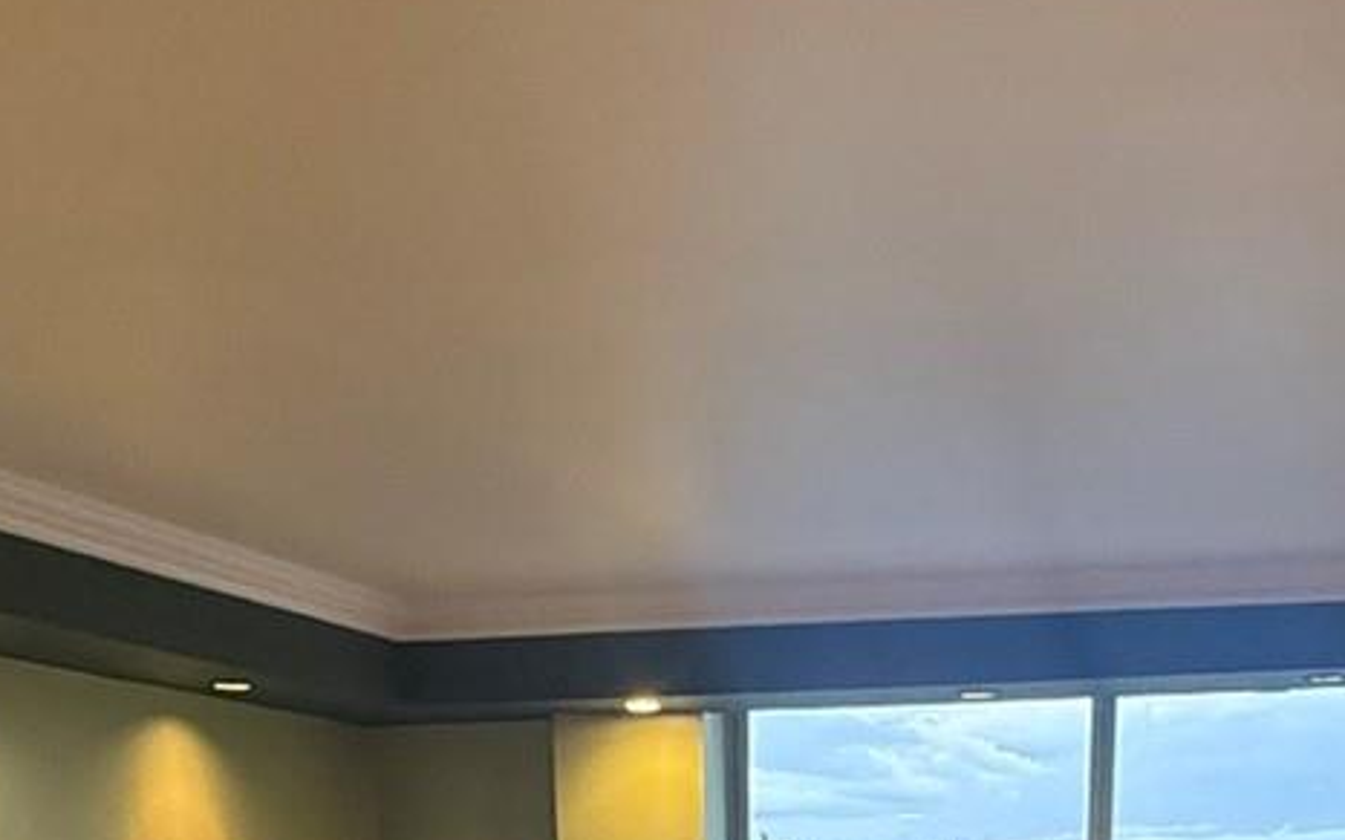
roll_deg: +0.7
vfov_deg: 20.4
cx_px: 799
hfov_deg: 39.4
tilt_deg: -12.9
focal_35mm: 51
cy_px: 1368
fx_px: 1869
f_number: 2.2
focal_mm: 2.22
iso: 400
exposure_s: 1/120
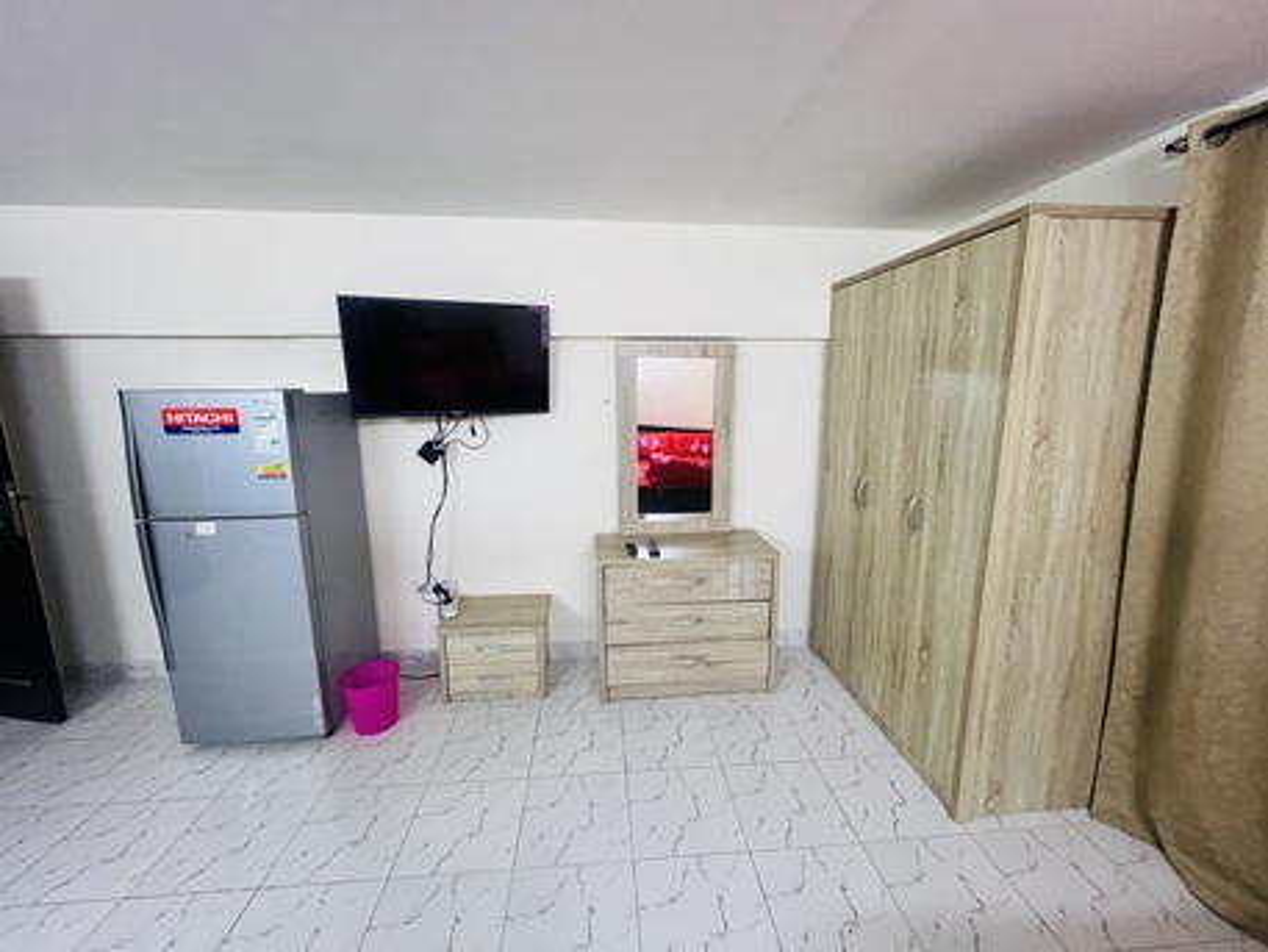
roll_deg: +0.1
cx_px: 634
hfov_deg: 106.2
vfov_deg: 89.9
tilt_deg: -11.1
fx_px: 476
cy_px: 476
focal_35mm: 13
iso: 160
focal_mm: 1.57
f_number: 1.8
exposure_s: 1/50
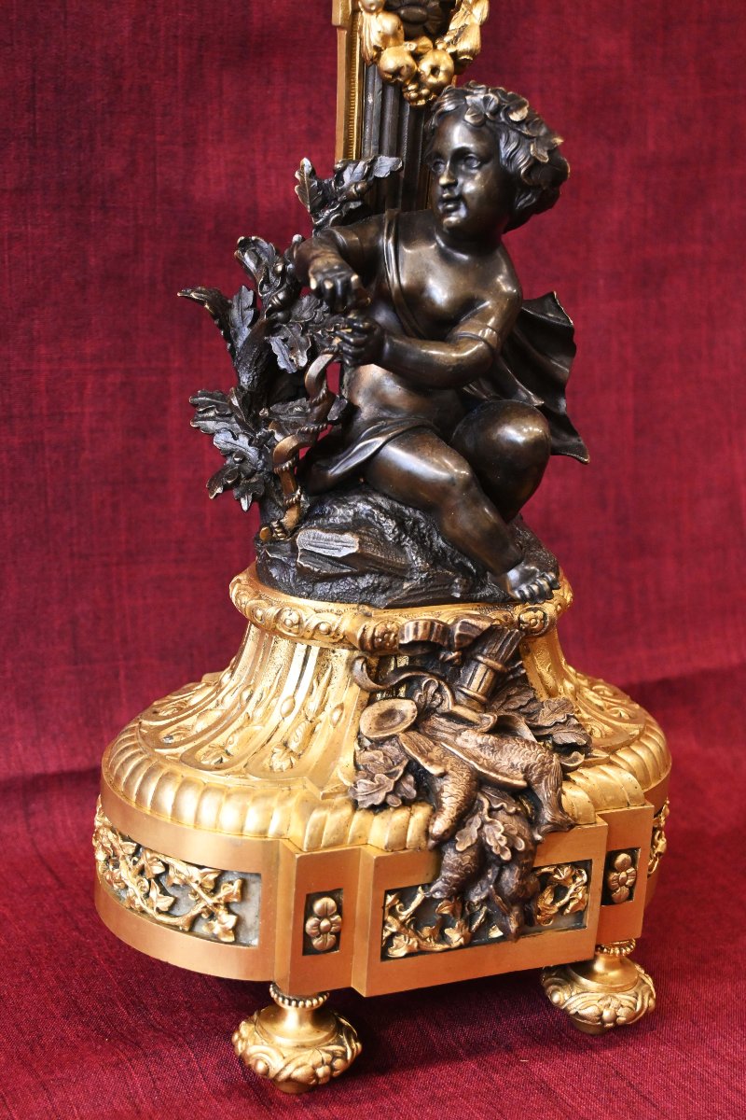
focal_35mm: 57
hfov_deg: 23.8
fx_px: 1772
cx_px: 373
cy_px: 560
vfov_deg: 35.1
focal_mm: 38
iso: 3200
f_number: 5.6
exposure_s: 1/80
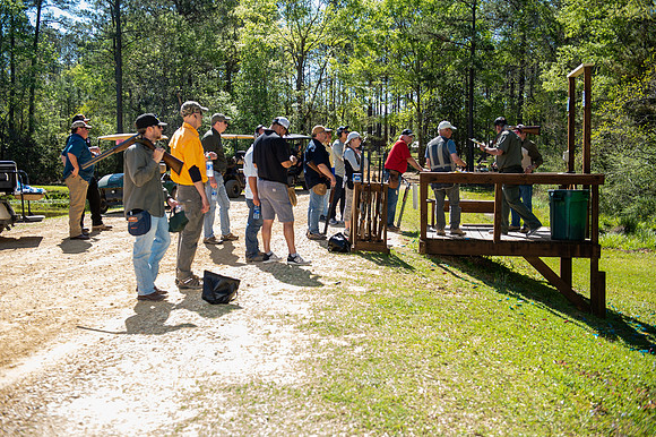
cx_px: 328
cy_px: 218
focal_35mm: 38
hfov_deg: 50.7
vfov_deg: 35.0
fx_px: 692
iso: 50
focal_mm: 38
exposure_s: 1/200
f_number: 3.5
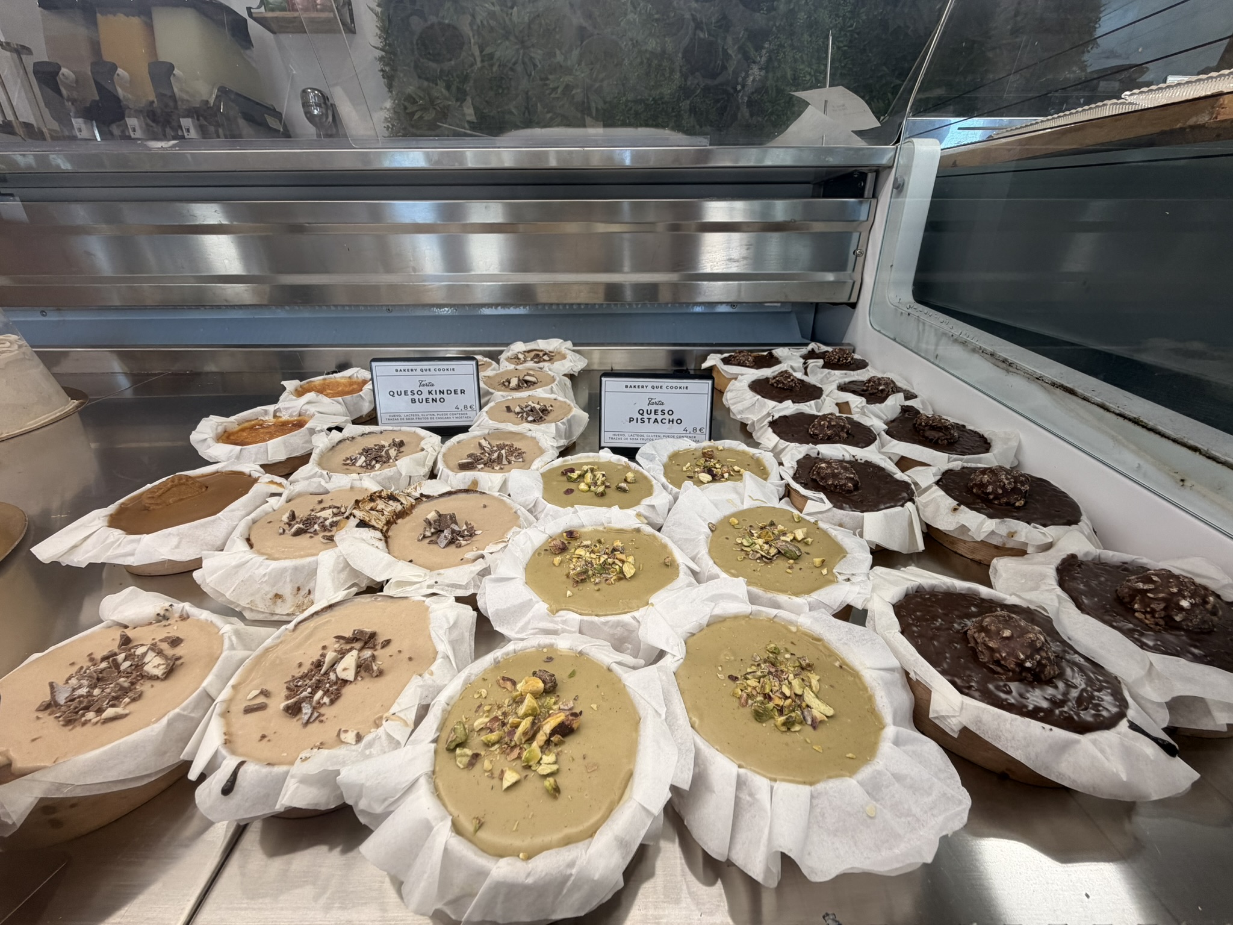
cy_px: 462
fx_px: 499
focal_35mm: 14
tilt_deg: -21.4
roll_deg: +0.5
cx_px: 616
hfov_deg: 102.1
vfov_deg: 85.7
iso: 64
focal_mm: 2.22
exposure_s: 1/100
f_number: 2.2
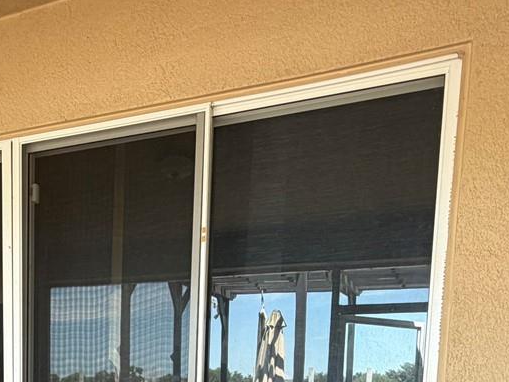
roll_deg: -0.4
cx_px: 113
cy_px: 470
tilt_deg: -7.5
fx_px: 647
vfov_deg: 28.2
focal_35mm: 44
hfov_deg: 41.4
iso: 100
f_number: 2.2
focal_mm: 2.22
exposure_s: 1/121
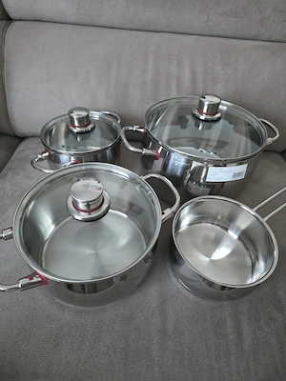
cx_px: 143
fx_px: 253
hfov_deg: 58.9
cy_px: 190
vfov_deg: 73.9
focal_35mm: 23
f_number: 1.7
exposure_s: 1/101
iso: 1600
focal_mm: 6.25
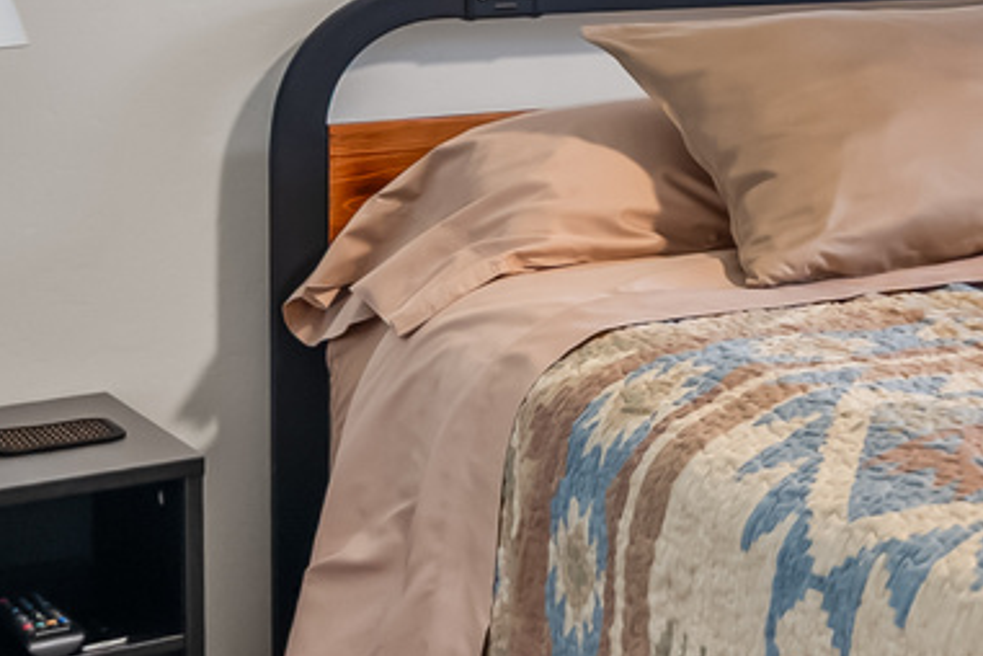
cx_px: 1832
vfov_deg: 15.4
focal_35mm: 86
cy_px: -89
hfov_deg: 18.1
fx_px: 2348
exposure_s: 1/6
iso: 800
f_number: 2.8
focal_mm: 16
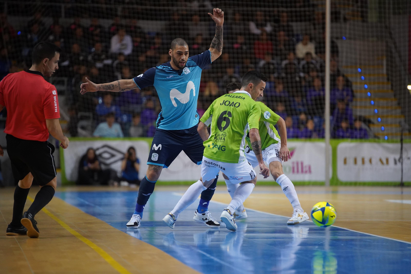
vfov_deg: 7.3
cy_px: 137
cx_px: 206
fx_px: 2135
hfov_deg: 11.0
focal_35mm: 187
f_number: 2.8
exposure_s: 1/1250
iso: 5000
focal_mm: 187
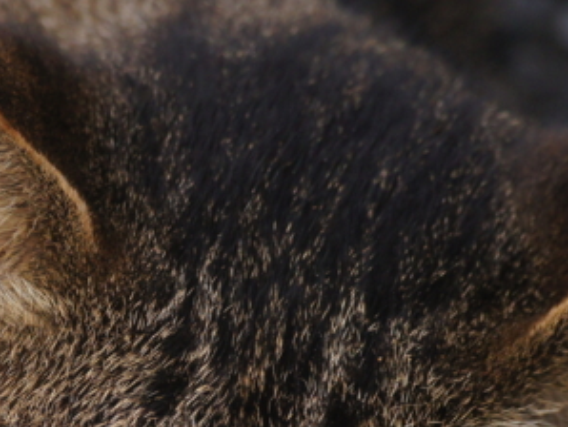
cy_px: 446
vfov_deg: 1.4
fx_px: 17062
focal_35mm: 1039
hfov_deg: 1.9
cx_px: -27
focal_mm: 210
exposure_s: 1/500
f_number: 5.6
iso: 640
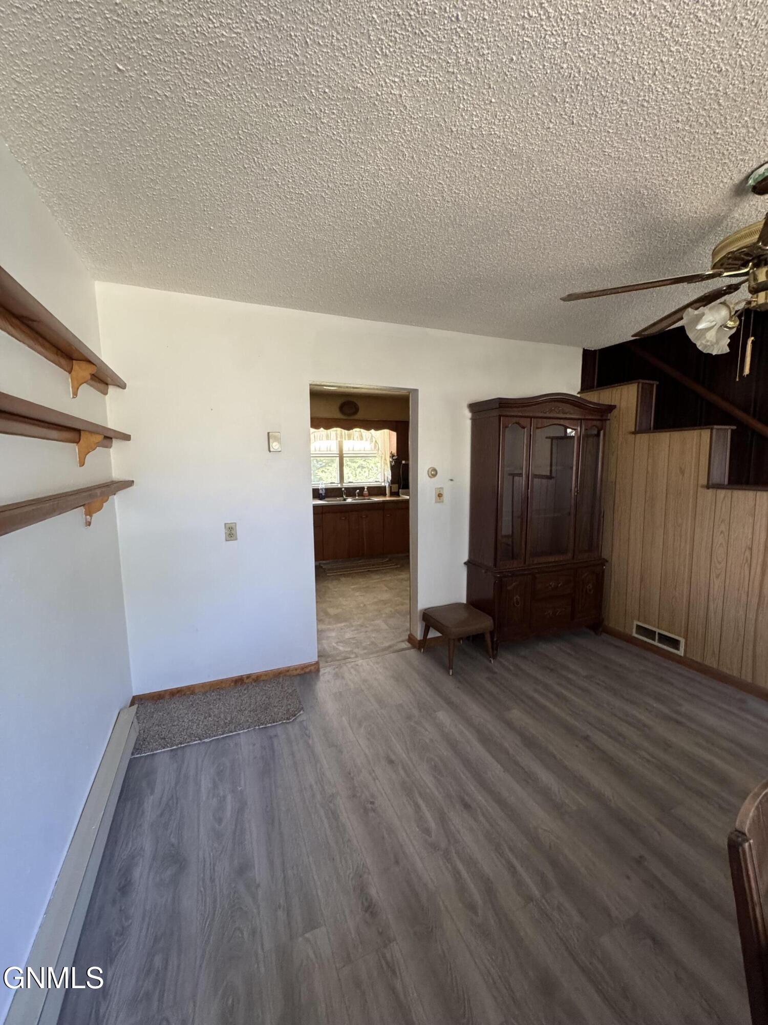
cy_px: 512
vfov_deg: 102.1
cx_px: 384
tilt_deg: -7.6
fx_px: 414
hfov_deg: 85.7
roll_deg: +0.6
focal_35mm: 14
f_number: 2.2
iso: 320
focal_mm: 2.22
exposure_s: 1/83
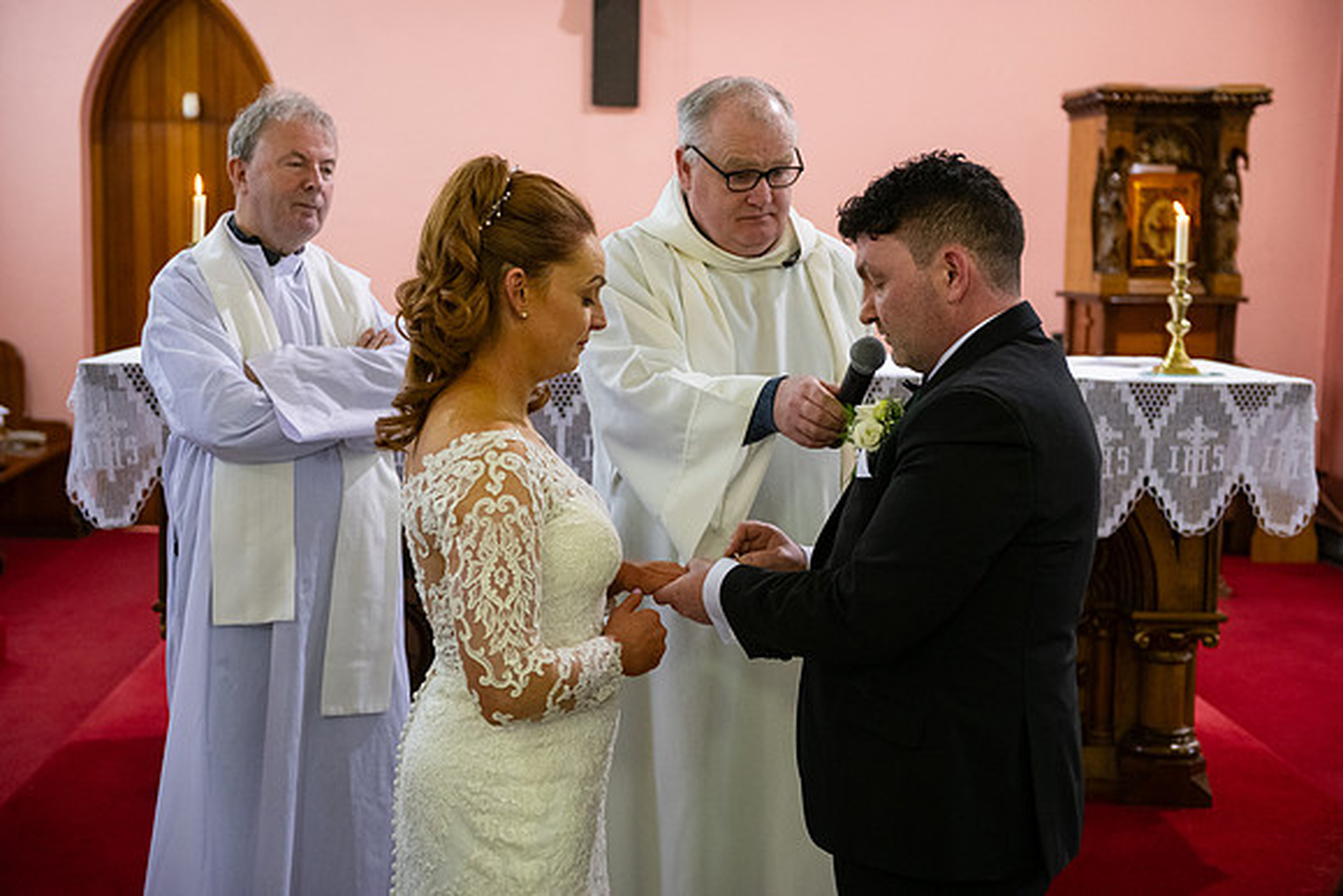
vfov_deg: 27.0
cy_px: 448
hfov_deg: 39.6
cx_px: 672
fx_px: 1866
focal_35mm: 50
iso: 1250
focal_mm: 50
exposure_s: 1/160
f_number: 3.5
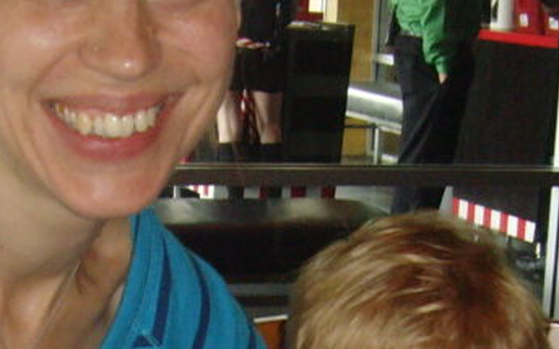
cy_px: 492
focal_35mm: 123
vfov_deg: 10.4
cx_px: 193
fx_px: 1874
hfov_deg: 16.9
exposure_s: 1/45
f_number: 3.5
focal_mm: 6.6
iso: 200
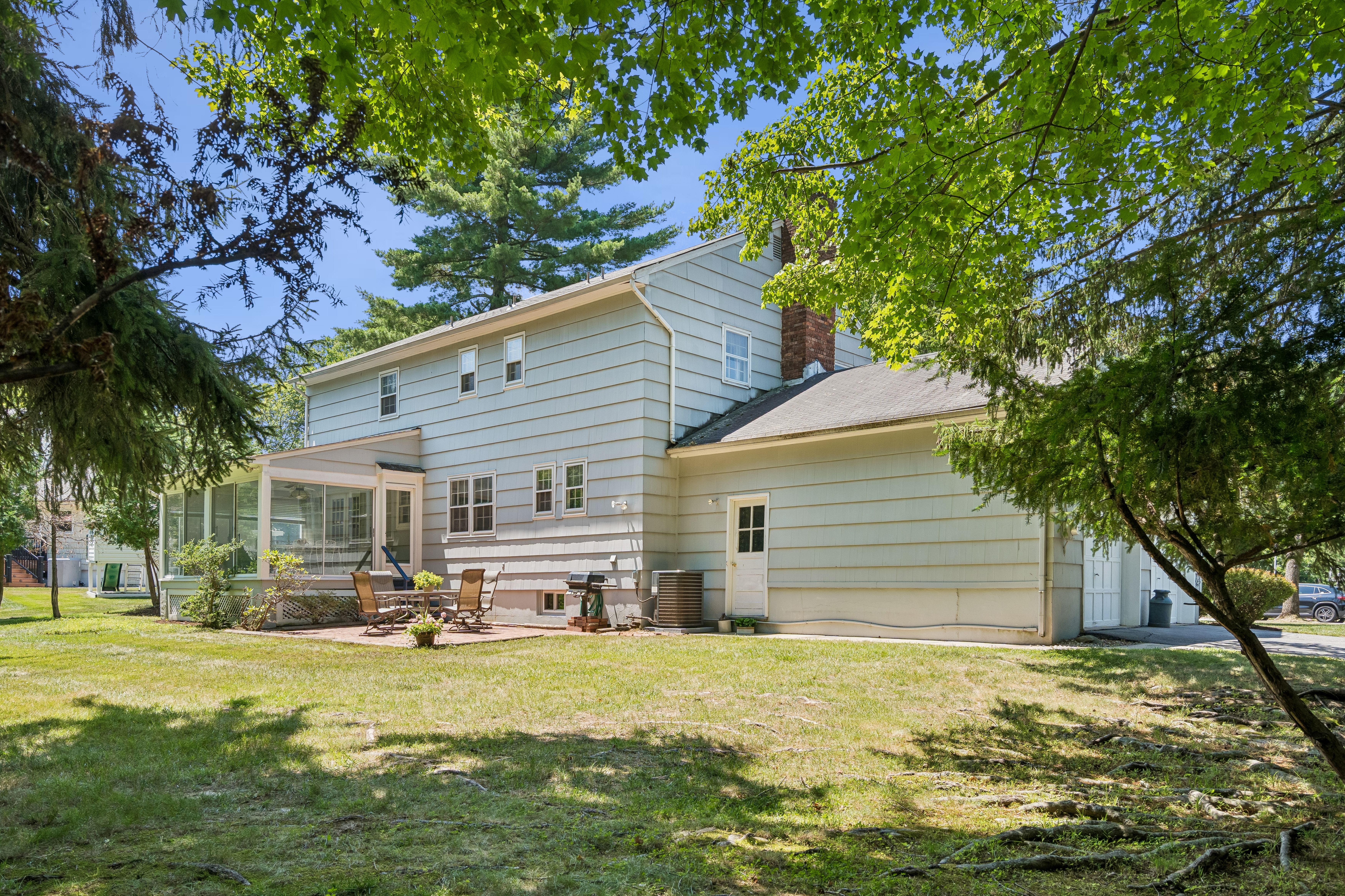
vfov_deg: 53.1
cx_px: 672
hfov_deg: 73.7
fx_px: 897
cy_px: 448
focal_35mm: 24
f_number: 8
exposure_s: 1/250
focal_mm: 24
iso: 400
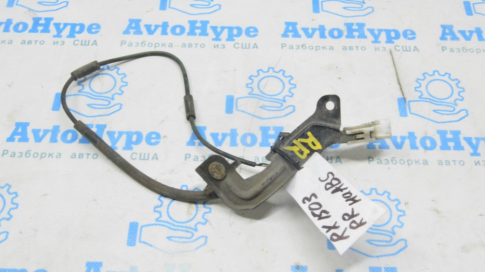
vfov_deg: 24.9
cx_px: 243
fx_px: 617
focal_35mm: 48
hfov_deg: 42.9
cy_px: 132
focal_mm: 30
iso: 6400
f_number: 20
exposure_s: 1/15
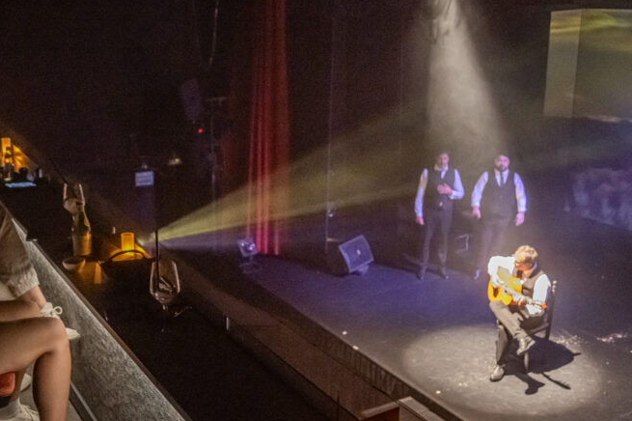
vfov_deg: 30.5
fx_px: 772
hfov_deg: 44.1
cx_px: 231
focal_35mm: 44
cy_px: 219
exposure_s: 1/10
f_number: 3.5
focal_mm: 24
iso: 5000
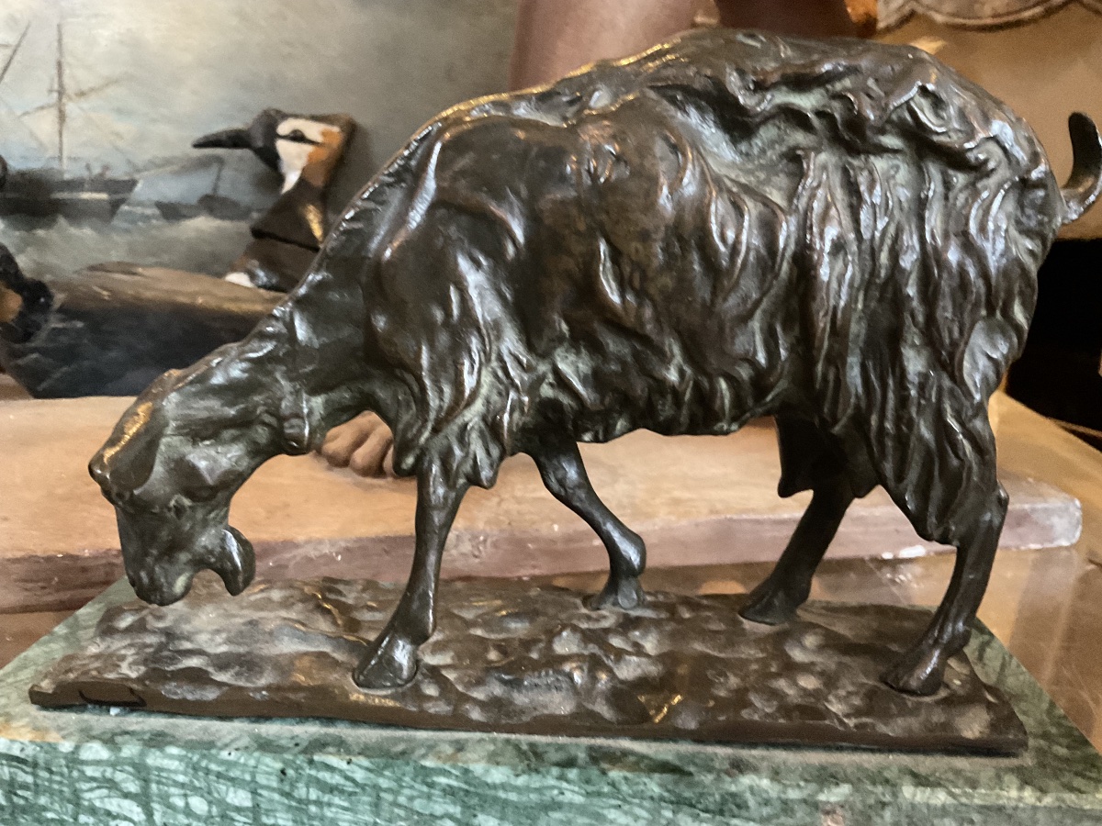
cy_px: 413
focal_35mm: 29
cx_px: 551
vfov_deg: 48.2
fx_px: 923
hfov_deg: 61.7
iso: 500
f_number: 1.8
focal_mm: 3
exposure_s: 1/25
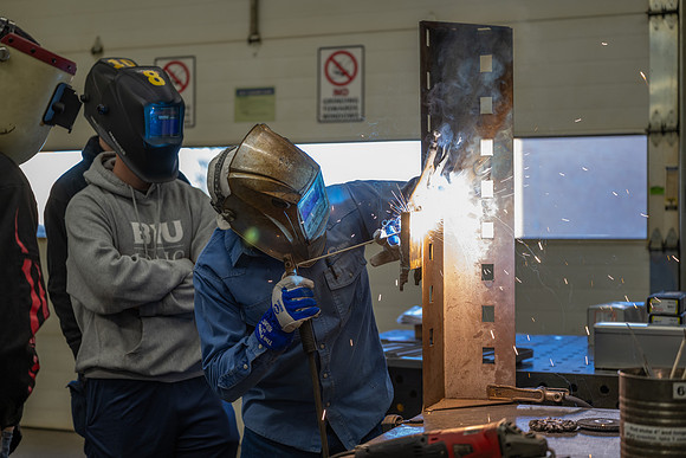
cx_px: 343
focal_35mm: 57
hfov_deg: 35.2
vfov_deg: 23.9
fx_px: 1083
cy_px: 229
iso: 320
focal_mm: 56
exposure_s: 1/125
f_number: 2.8
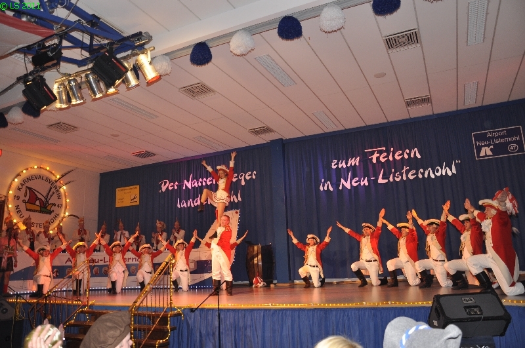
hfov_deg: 67.5
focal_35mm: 27
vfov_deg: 47.8
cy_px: 174
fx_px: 393
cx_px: 262
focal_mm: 18
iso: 400
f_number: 5
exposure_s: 1/60
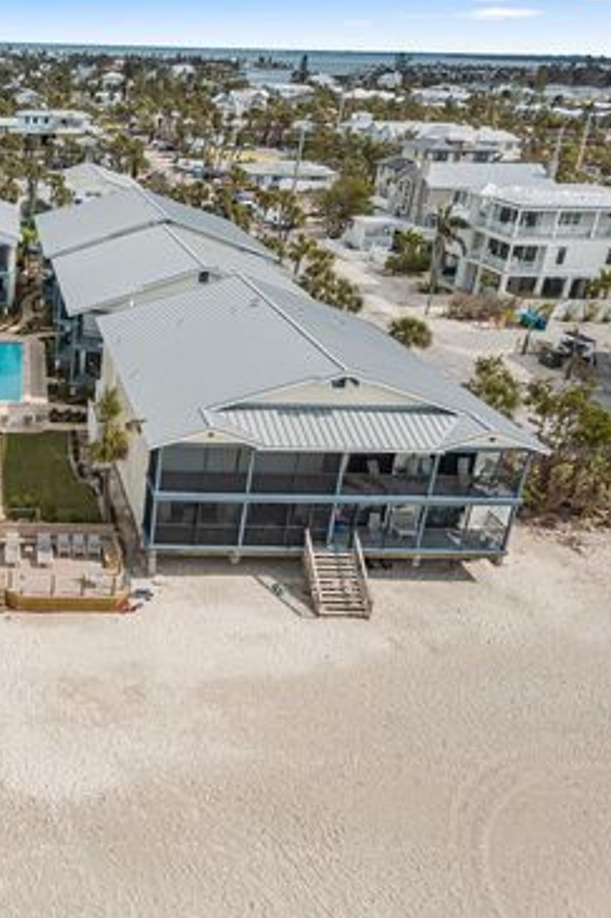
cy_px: 450
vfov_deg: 51.9
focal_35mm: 37
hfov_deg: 33.1
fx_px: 943
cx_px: 8
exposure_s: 1/220
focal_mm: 4.73
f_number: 2.2
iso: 100
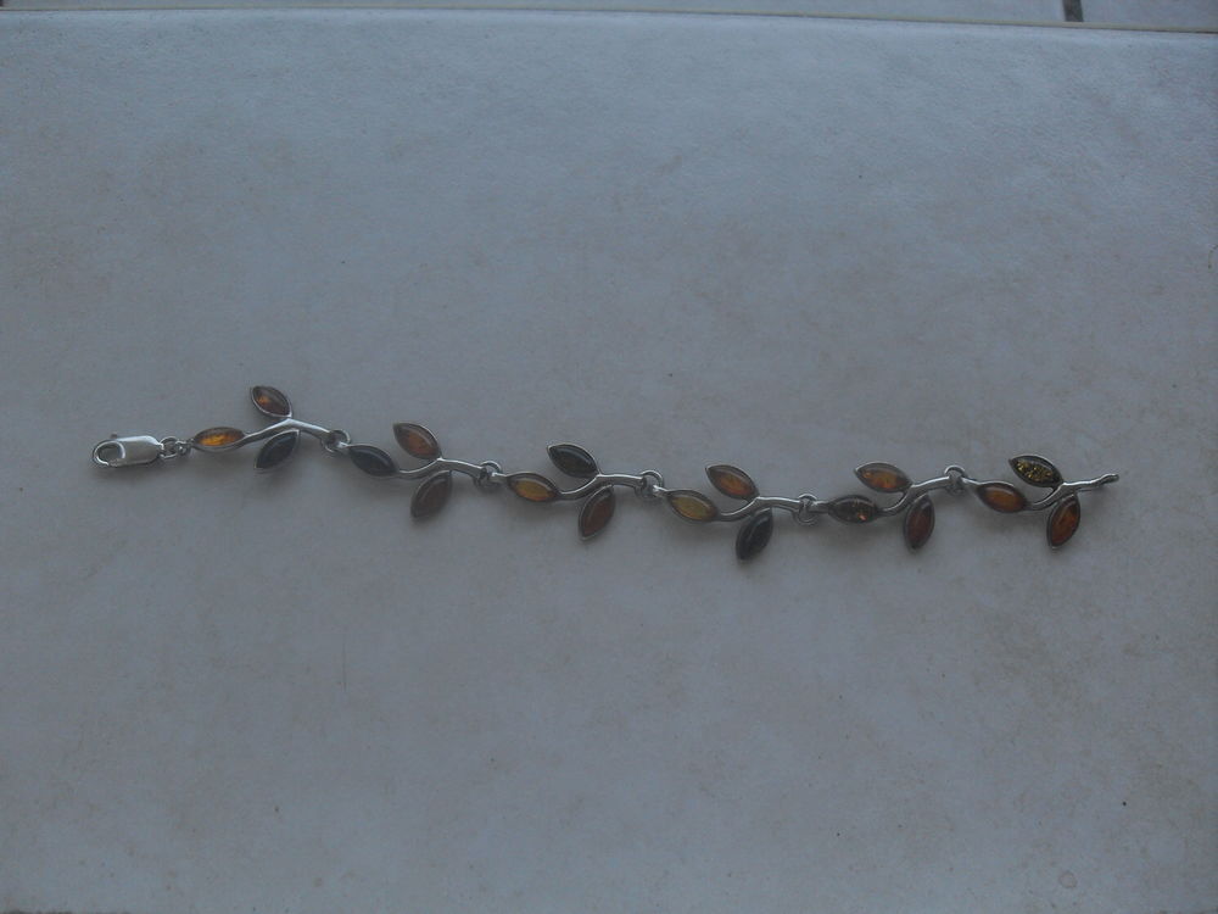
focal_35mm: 37
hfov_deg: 50.1
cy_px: 457
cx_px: 609
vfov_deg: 38.7
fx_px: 1302
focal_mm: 6.3
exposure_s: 1/125
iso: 80
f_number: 2.8
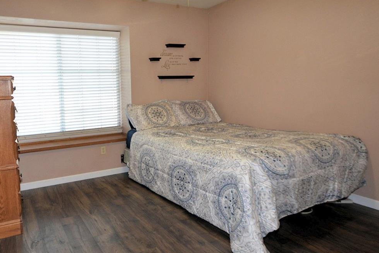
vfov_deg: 54.9
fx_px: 242
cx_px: 117
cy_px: 108
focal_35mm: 23
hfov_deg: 73.0
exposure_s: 1/60
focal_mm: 10
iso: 720
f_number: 4
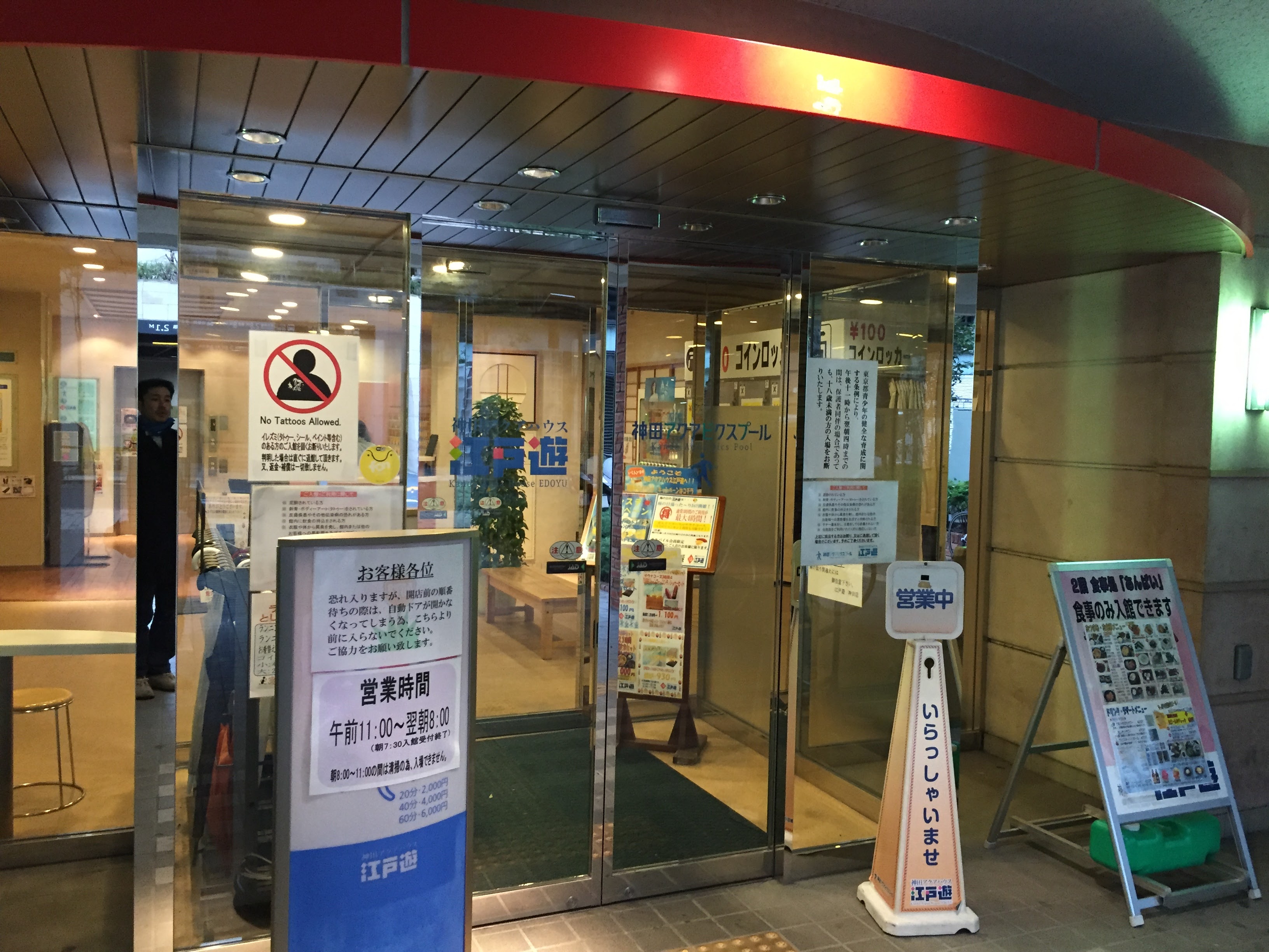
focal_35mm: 29
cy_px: 476
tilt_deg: -1.6
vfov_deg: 48.2
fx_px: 1063
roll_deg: -1.3
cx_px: 634
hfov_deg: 61.7
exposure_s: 1/30
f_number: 2.2
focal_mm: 4.15
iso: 200
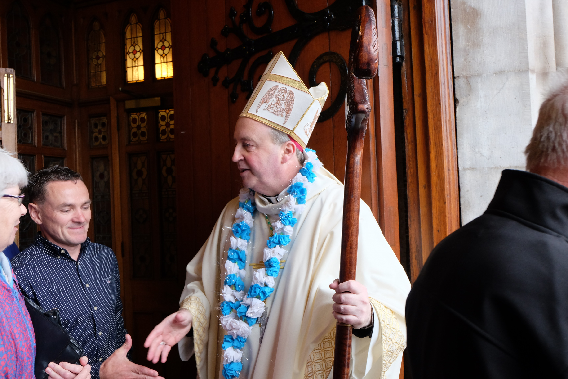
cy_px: 190
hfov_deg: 54.4
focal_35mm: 35
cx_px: 284
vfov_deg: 37.9
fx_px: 552
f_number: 5
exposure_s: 1/100
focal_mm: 23.2
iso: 1250
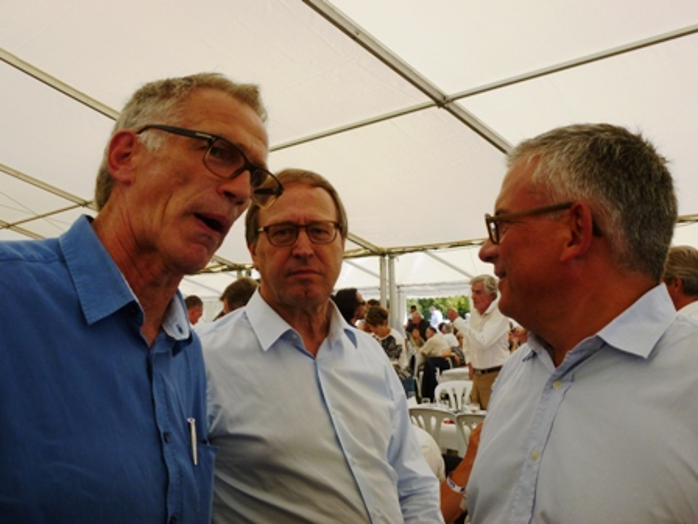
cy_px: 262
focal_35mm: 36
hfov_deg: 51.4
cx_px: 349
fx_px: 726
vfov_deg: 39.7
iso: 100
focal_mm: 6.5
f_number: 3.6
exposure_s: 1/320
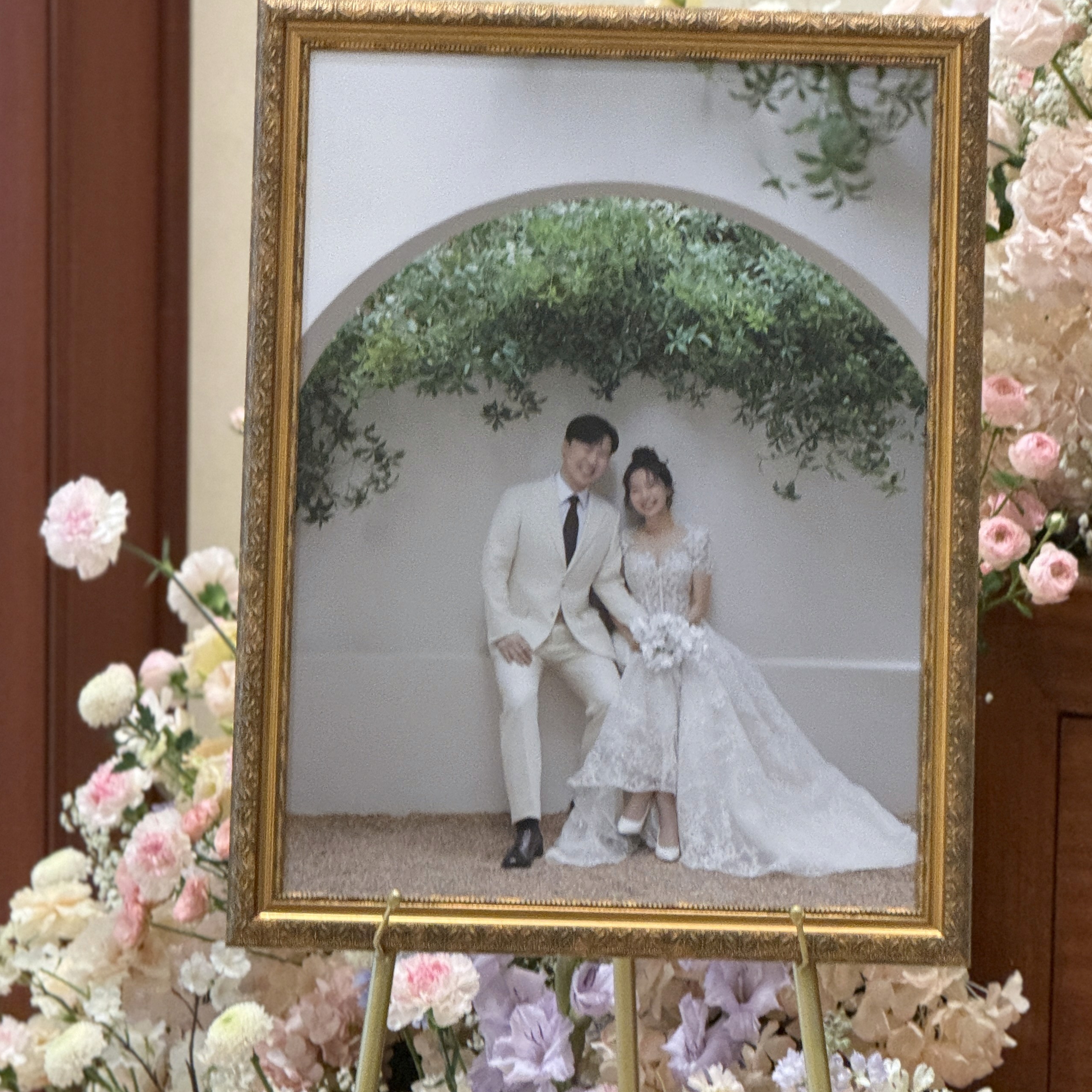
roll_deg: -1.6
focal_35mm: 168
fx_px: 5996
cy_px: 718
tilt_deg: -6.2
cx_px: 613
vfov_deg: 10.4
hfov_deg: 10.4
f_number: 2.8
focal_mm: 15.66
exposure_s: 1/60
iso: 500
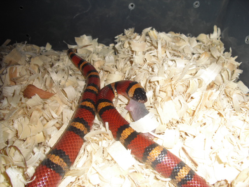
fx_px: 259
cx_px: 124
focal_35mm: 36
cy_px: 94
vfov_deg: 39.7
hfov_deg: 51.4
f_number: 3.1
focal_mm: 6.3
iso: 100
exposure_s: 1/60
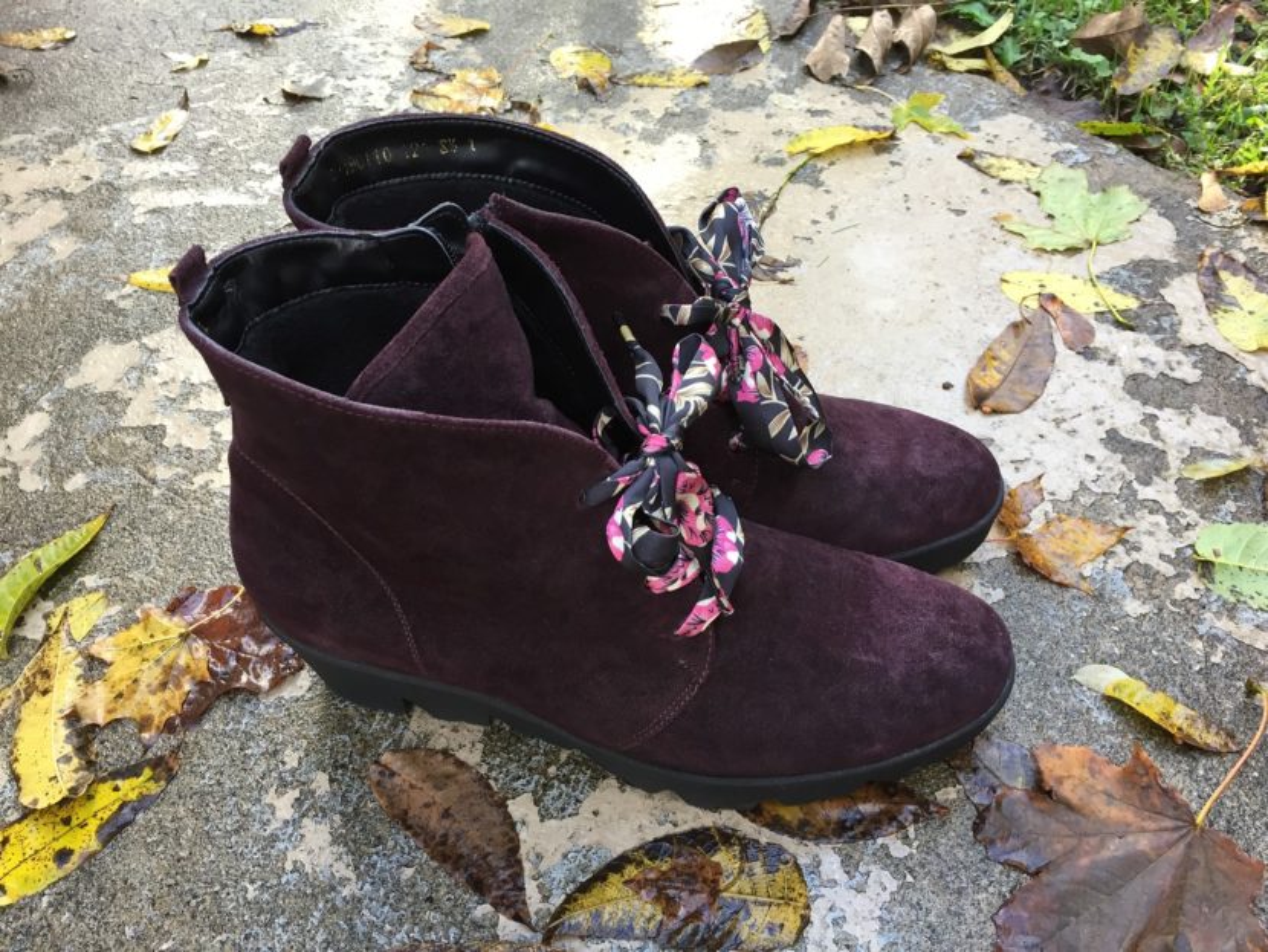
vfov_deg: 48.3
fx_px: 1063
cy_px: 476
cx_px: 634
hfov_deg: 61.6
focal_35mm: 29
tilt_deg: -47.7
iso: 32
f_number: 2.2
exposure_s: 1/40
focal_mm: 4.15
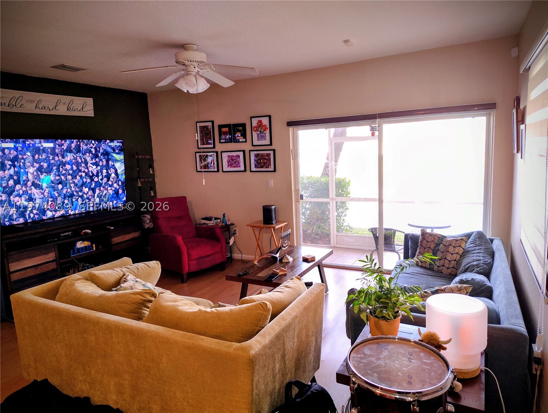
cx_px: 274
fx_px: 380
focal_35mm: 24
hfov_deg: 71.5
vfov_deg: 56.9
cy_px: 206
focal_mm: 5.56
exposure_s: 1/60
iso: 600
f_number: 1.8
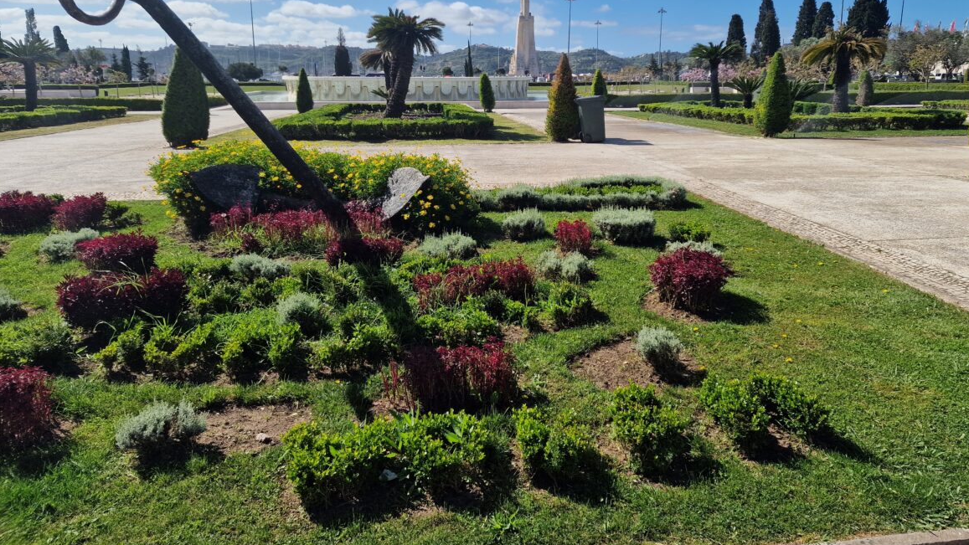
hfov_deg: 71.9
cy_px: 193
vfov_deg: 43.9
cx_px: 500
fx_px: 668
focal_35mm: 26
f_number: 1.8
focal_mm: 6.4
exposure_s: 1/2120
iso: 50
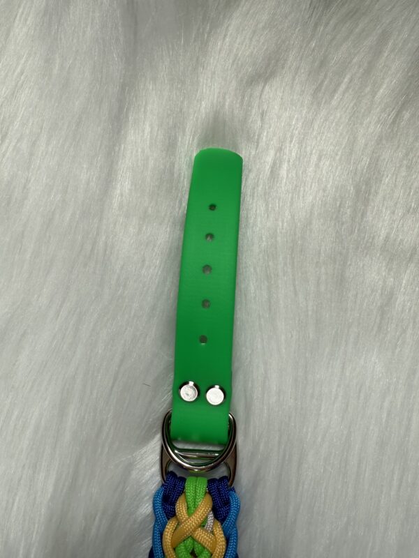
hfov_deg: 56.8
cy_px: 279
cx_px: 210
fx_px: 387
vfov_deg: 71.6
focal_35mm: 24
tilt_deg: -76.5
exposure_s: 1/176
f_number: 2.2
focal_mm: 2.22
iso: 40
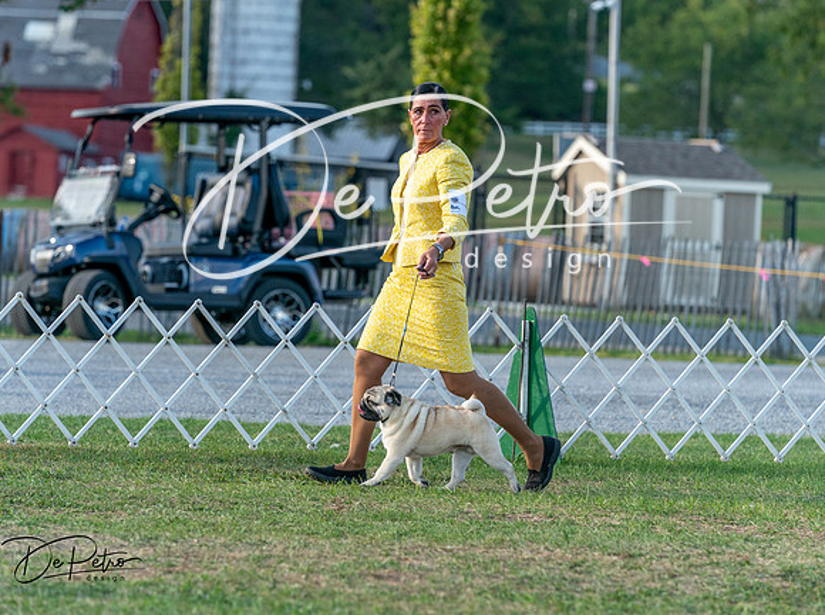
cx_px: 404
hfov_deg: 8.6
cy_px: 285
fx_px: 5492
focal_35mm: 231
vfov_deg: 6.4
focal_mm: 200
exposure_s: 1/2000
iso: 1250
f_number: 5
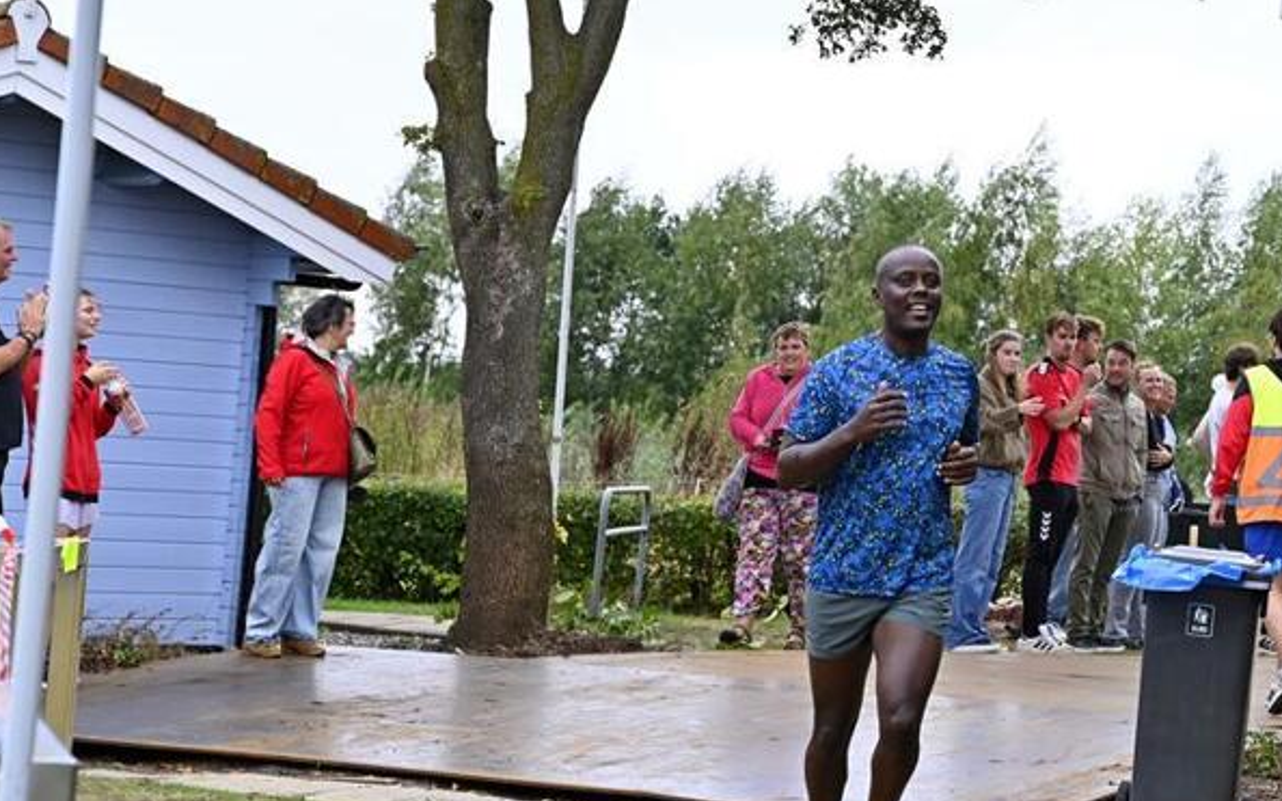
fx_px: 4157
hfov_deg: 17.4
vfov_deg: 11.0
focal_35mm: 119
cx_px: 1058
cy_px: 187
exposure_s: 1/320
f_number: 5
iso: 400
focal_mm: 70
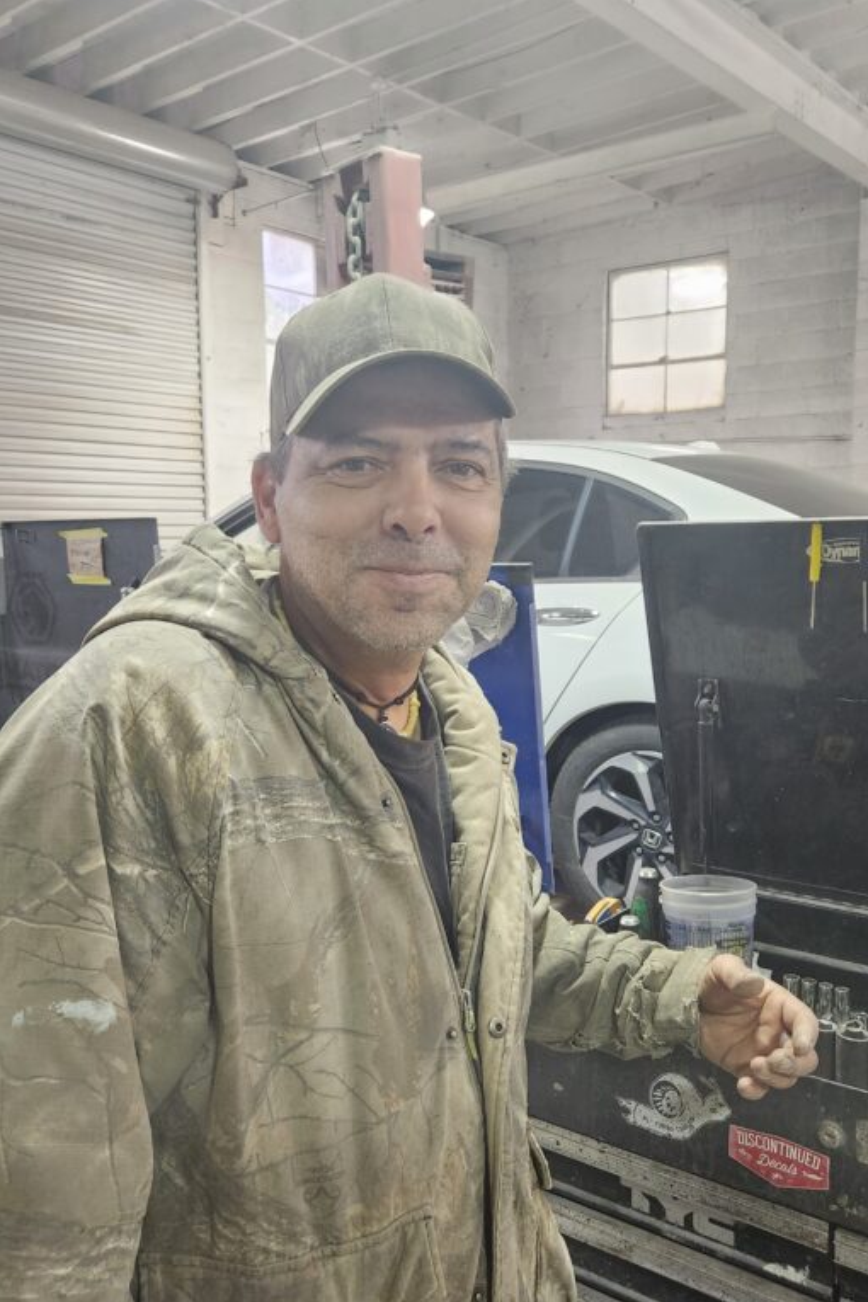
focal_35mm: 32
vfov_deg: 58.7
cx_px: 461
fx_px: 1157
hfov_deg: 41.1
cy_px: 652
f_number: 1.8
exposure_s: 1/120
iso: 1000
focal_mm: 5.4
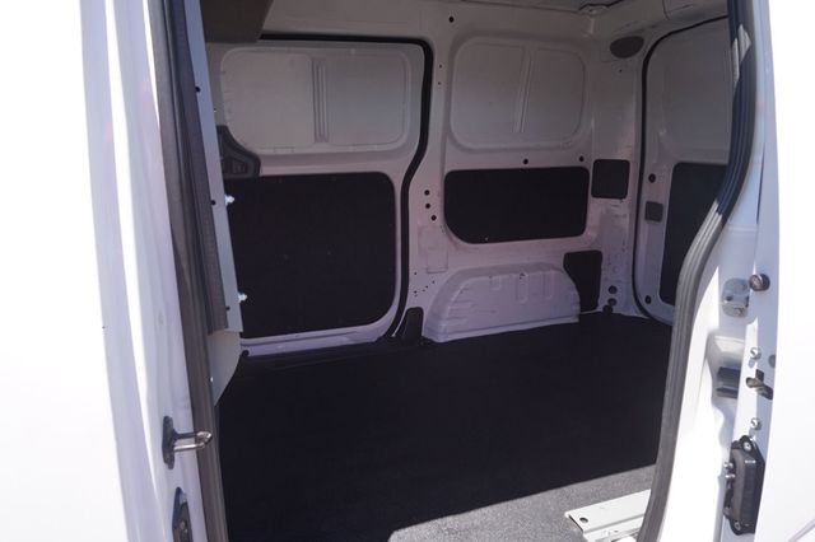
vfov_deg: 53.1
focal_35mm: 24
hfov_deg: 73.8
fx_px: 543
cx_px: 408
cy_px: 271
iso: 100
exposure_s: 1/100
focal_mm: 16
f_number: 7.1
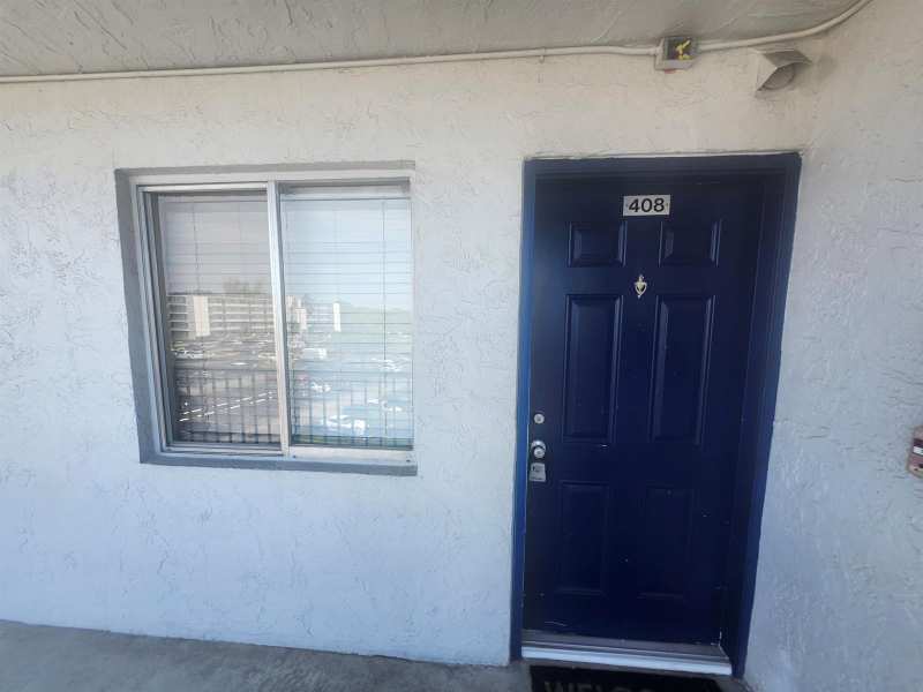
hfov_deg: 106.2
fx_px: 347
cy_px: 346
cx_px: 462
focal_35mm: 13
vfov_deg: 89.9
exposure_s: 1/325
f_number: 2.2
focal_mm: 1.74
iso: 40
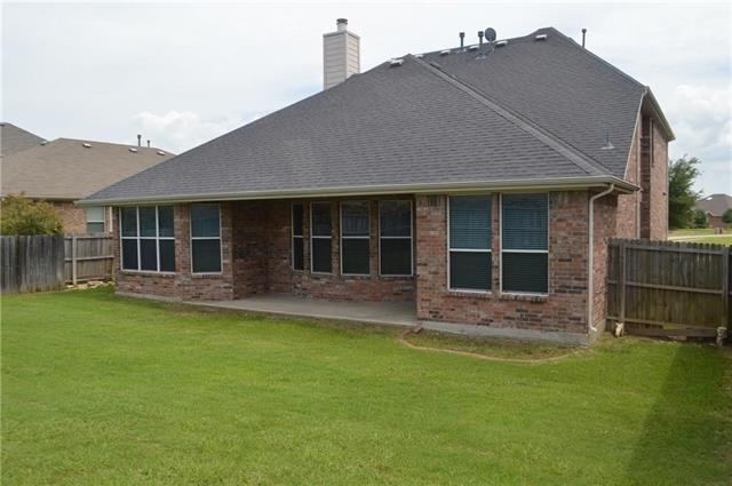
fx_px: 548
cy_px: 243
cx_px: 366
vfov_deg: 47.8
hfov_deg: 67.4
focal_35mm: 27
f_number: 9
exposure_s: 1/200
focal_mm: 18
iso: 100
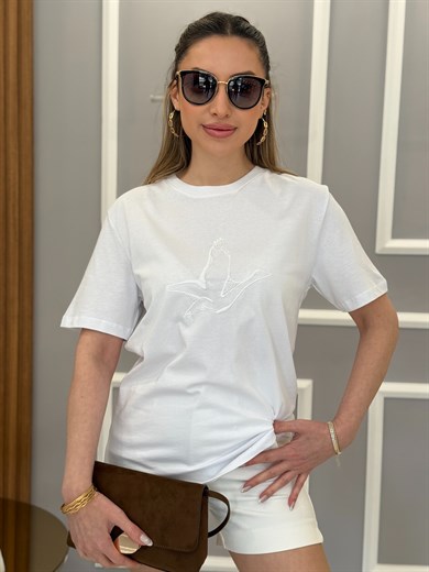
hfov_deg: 30.3
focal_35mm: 48
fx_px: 793
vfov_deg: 39.7
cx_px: 214
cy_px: 286
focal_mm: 6.76
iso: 50
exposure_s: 1/121
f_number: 1.78
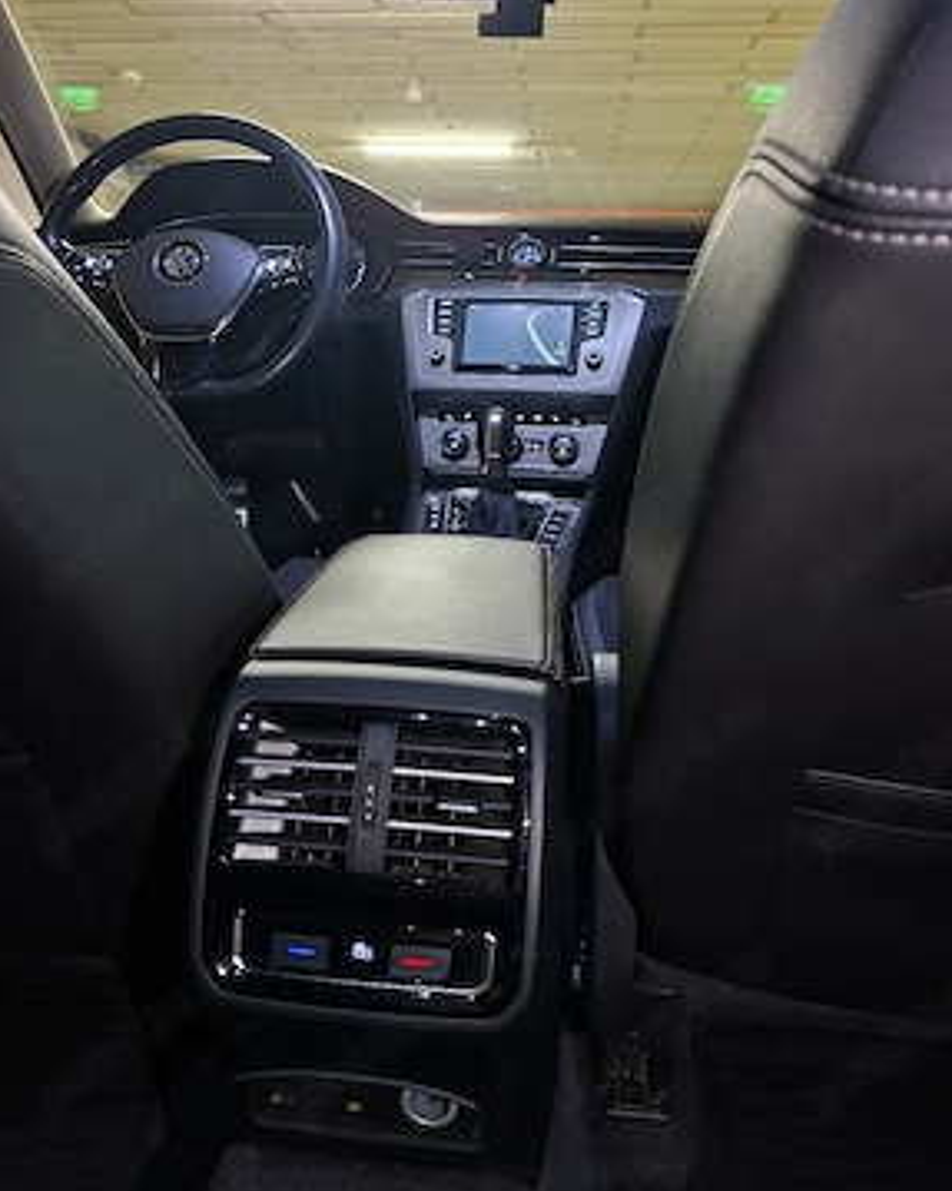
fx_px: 881
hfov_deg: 56.8
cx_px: 468
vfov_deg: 68.0
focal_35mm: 25
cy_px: 554
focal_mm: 5.54
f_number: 1.8
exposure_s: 1/25
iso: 640
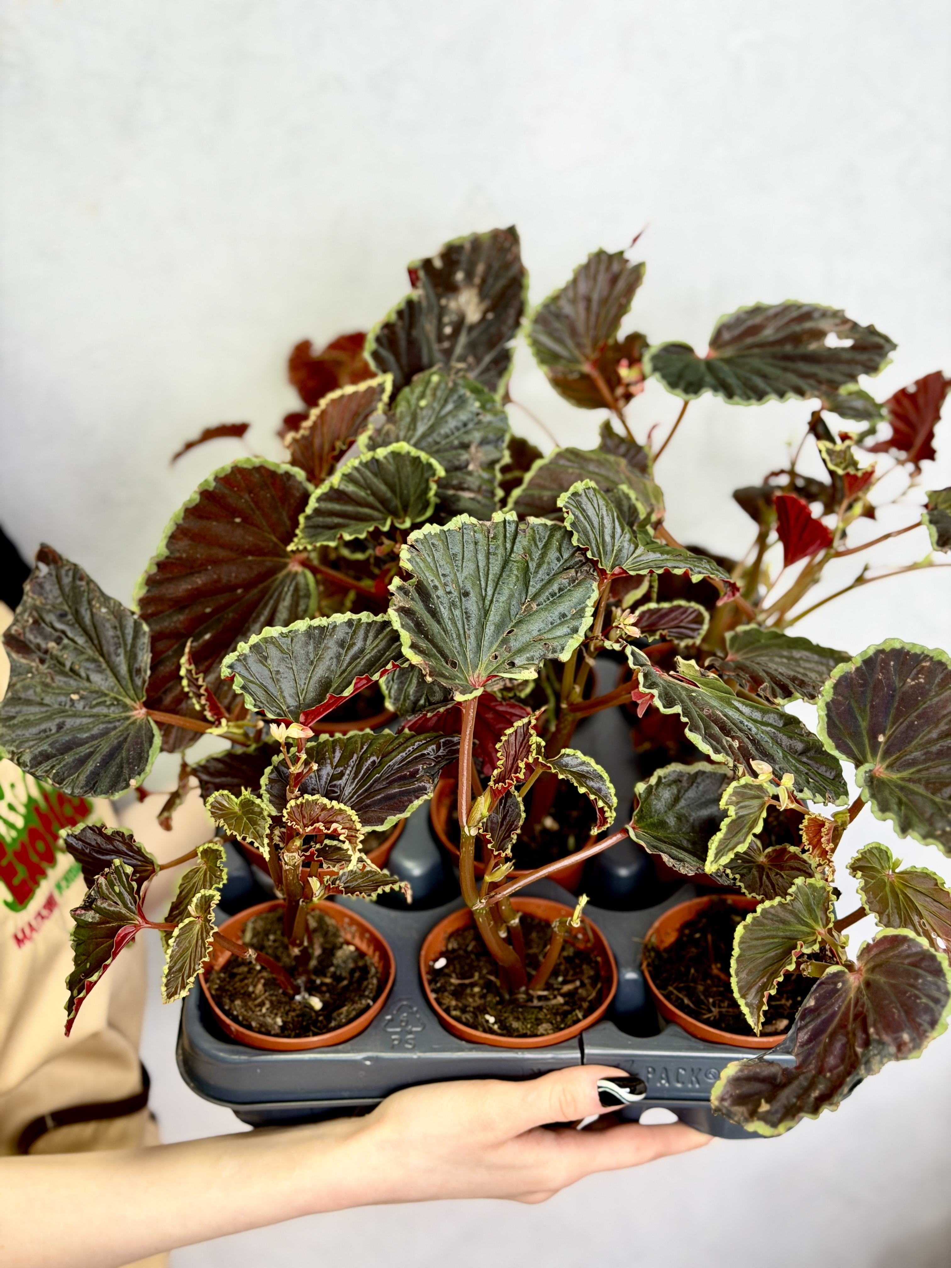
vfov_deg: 39.7
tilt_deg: -9.3
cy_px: 634
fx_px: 1758
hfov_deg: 30.3
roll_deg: +2.6
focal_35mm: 48
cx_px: 476
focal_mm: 6.76
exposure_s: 1/120
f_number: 1.78
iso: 80
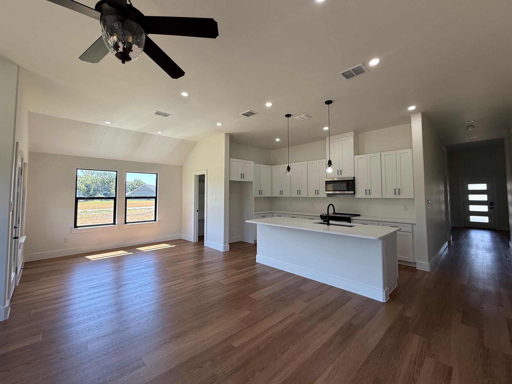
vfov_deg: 81.7
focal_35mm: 15
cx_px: 257
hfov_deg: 98.2
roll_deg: -0.2
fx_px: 222
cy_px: 183
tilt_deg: +3.9
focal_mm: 2.22
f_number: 2.2
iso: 64
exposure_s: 1/112
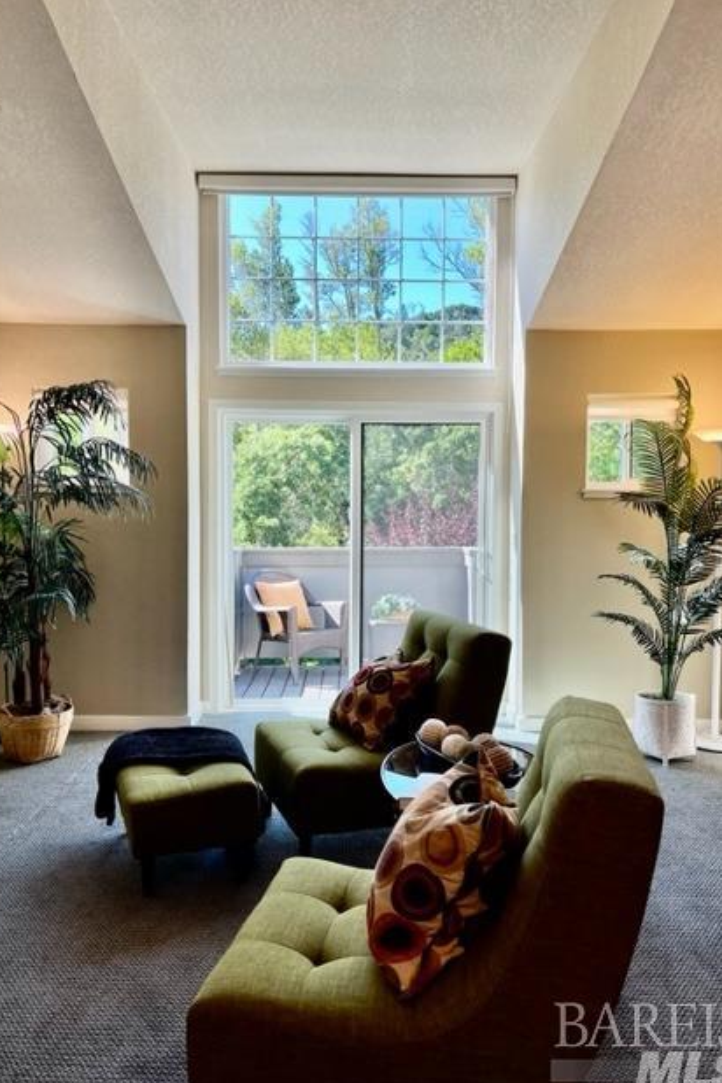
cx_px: 366
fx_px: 842
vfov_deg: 65.5
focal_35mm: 28
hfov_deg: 46.4
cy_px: 545
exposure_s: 1/180
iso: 40
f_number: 1.6
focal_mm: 5.1
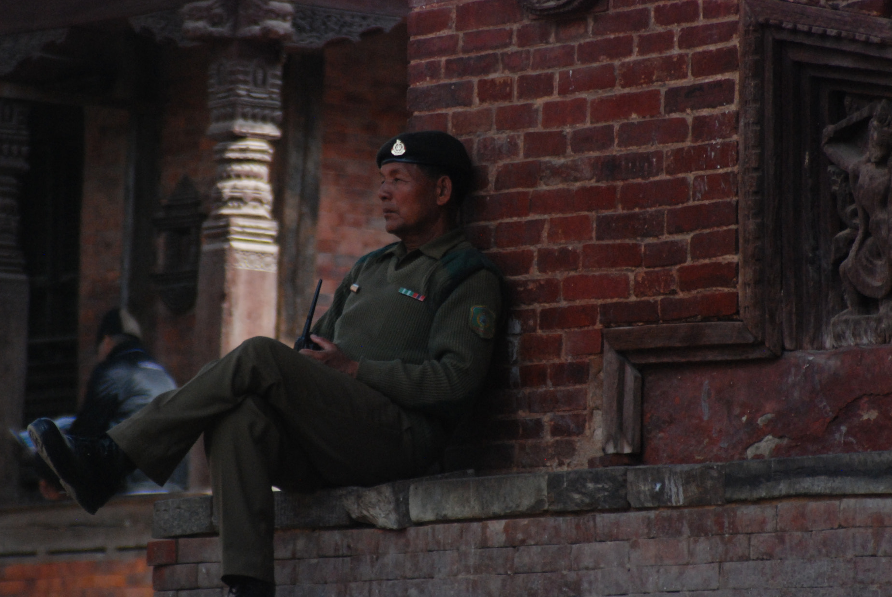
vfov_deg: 4.7
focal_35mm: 292
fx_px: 7232
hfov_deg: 7.1
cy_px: 315
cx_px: 433
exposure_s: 1/1000
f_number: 5.6
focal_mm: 175
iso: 1000
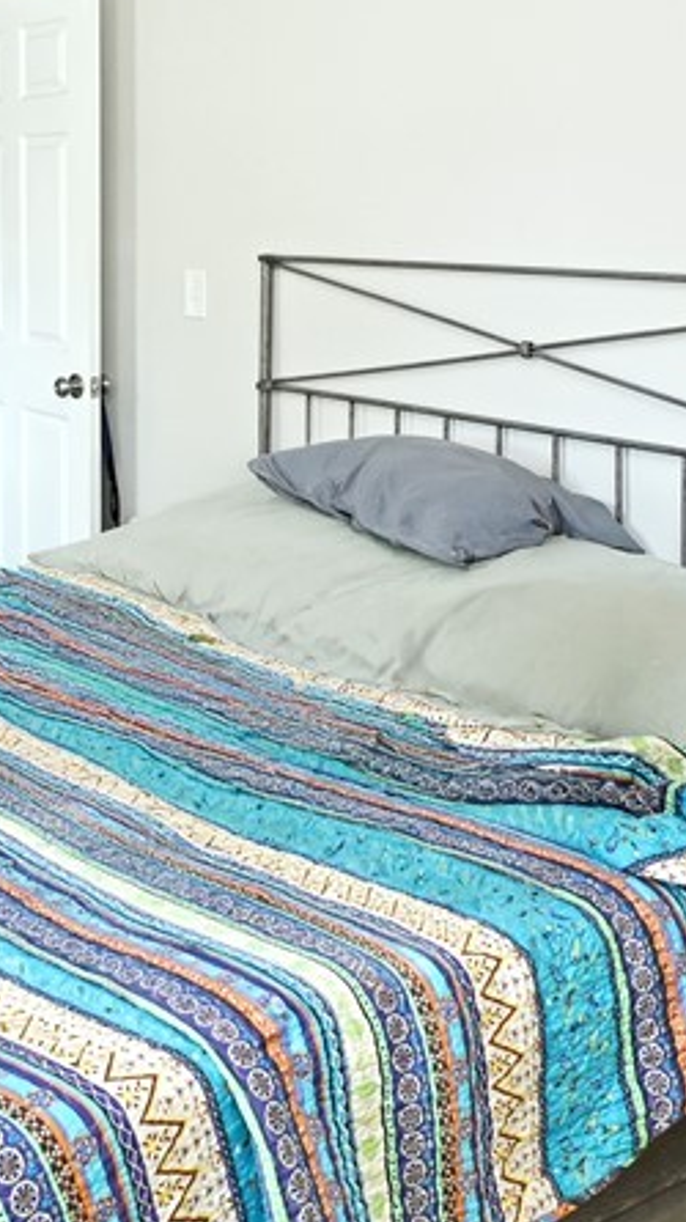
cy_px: 309
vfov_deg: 43.2
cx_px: -38
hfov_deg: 24.5
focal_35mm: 46
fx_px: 1489
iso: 360
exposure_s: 1/20
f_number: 3.5
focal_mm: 12
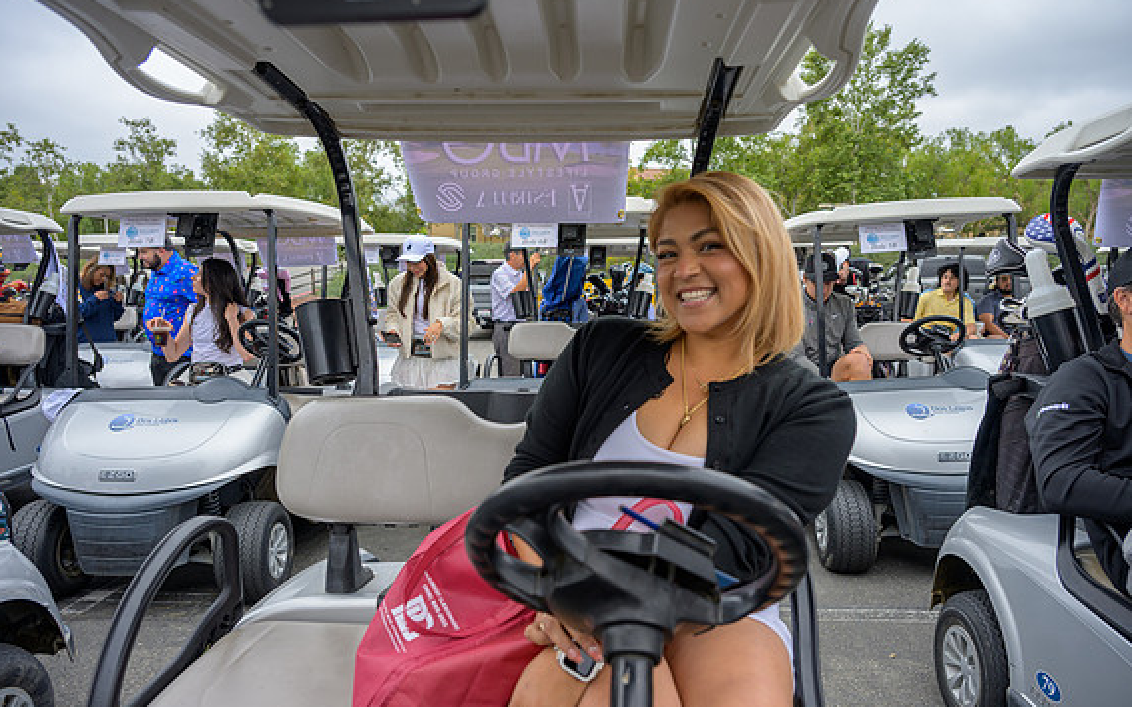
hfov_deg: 72.5
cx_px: 568
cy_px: 373
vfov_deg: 49.3
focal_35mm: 25
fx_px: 771
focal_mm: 24
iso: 100
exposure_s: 1/200
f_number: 4
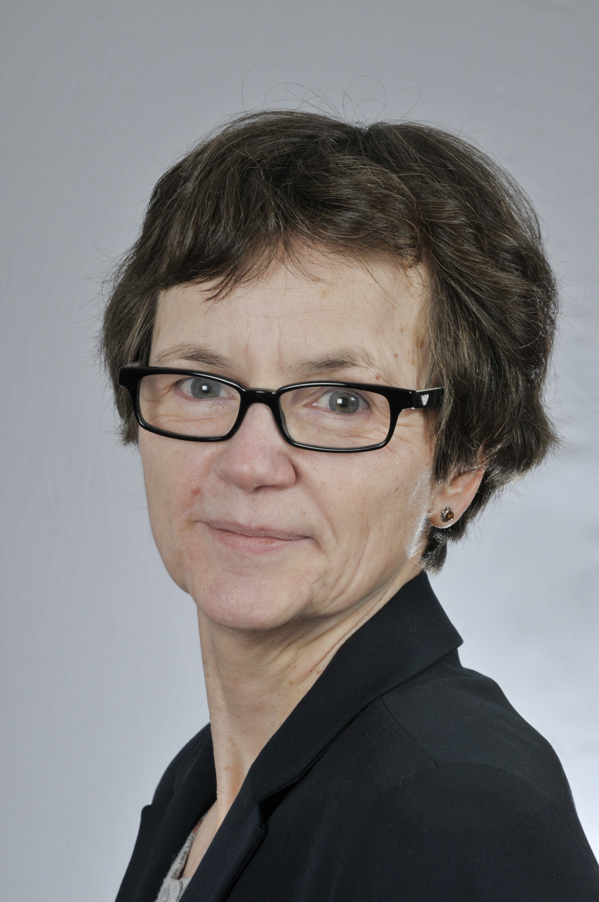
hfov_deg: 10.7
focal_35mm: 128
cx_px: 300
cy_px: 451
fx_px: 3190
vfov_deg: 16.1
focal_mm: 85
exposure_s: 1/200
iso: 200
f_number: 14
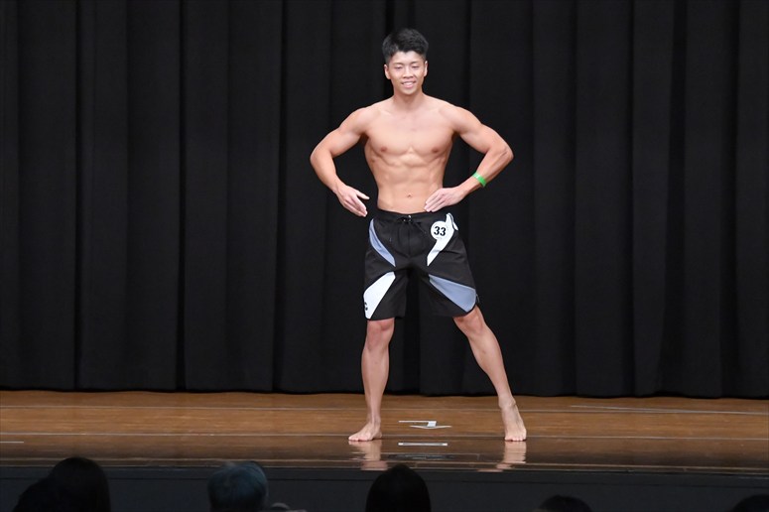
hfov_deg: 9.5
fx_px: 4633
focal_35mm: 217
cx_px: 384
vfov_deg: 6.3
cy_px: 256
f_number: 5.6
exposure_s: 1/400
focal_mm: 145
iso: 8000
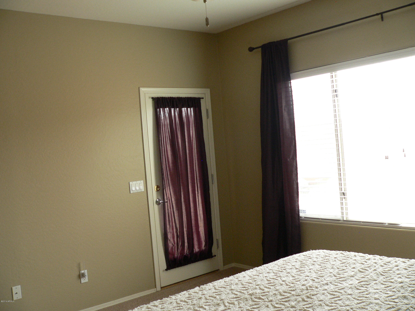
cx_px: 208
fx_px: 432
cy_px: 156
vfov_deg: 39.7
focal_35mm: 36
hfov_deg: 51.4
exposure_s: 1/60
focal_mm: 6
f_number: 2.8
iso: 200
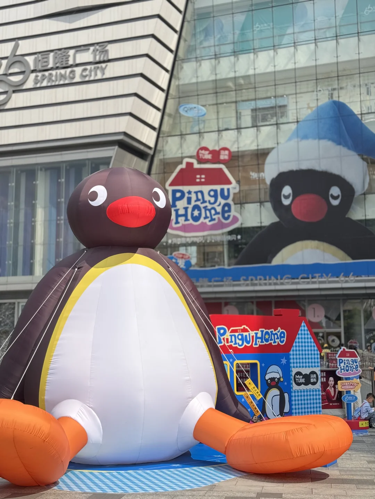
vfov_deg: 39.7
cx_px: 188
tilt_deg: +9.8
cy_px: 250
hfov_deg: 30.3
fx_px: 693
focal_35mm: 48
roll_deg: -0.6
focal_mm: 6.76
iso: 64
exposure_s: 1/1427
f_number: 1.78
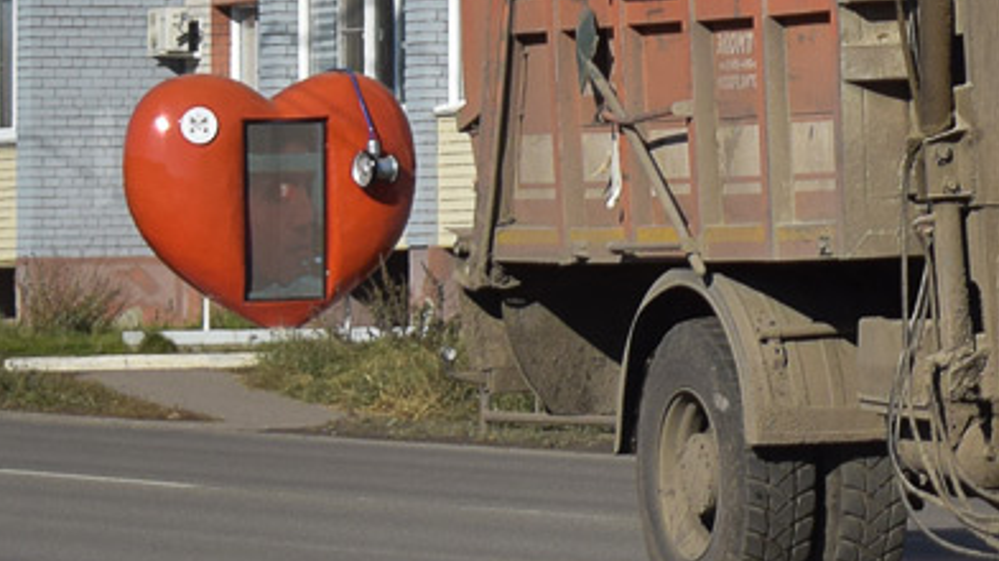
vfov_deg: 4.6
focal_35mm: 265
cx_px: 1448
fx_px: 7005
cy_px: -102
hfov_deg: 8.0
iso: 200
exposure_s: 1/1600
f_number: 7.1
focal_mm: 55
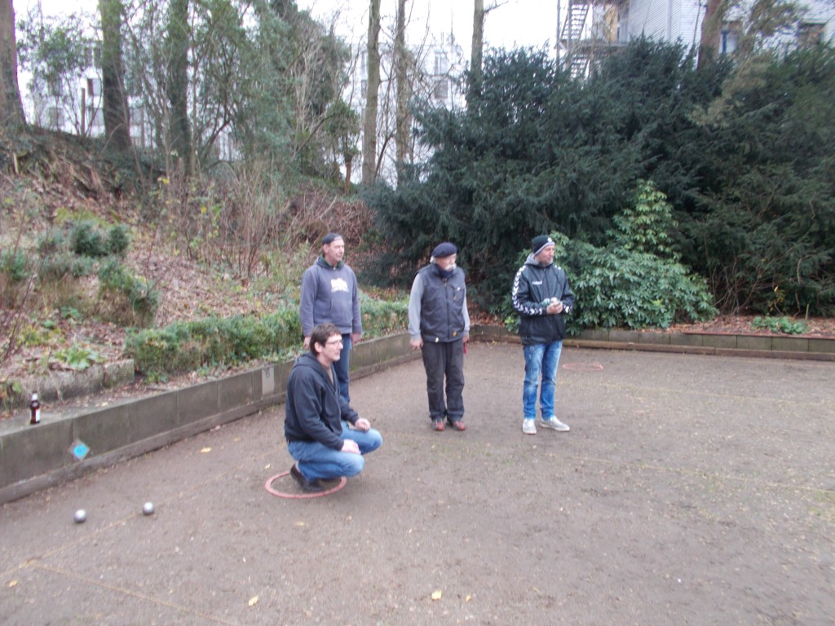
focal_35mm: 26
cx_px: 418
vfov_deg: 53.1
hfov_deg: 67.3
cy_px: 313
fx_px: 627
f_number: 3.2
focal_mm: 4.6
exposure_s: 1/25
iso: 80
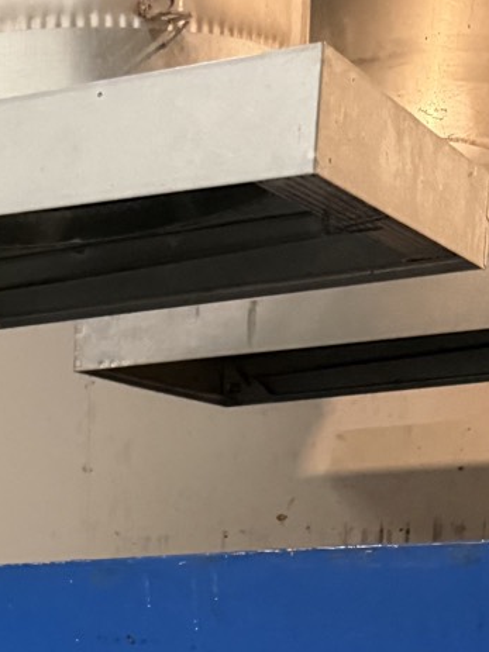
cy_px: 1035
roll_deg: +3.1
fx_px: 1564
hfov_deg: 16.7
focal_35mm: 83
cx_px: -163
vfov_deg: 19.7
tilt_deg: -14.5
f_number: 1.78
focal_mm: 6.76
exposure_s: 1/60
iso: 800
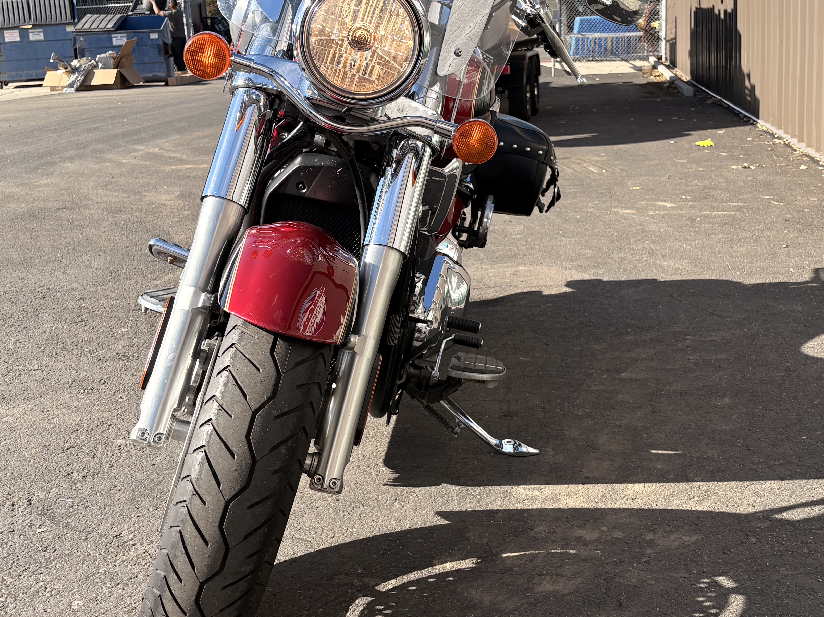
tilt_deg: -11.3
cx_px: 427
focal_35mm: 46
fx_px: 1095
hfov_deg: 41.2
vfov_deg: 31.4
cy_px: 256
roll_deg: +3.0
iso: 50
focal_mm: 5.96
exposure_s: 1/1550
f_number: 1.6
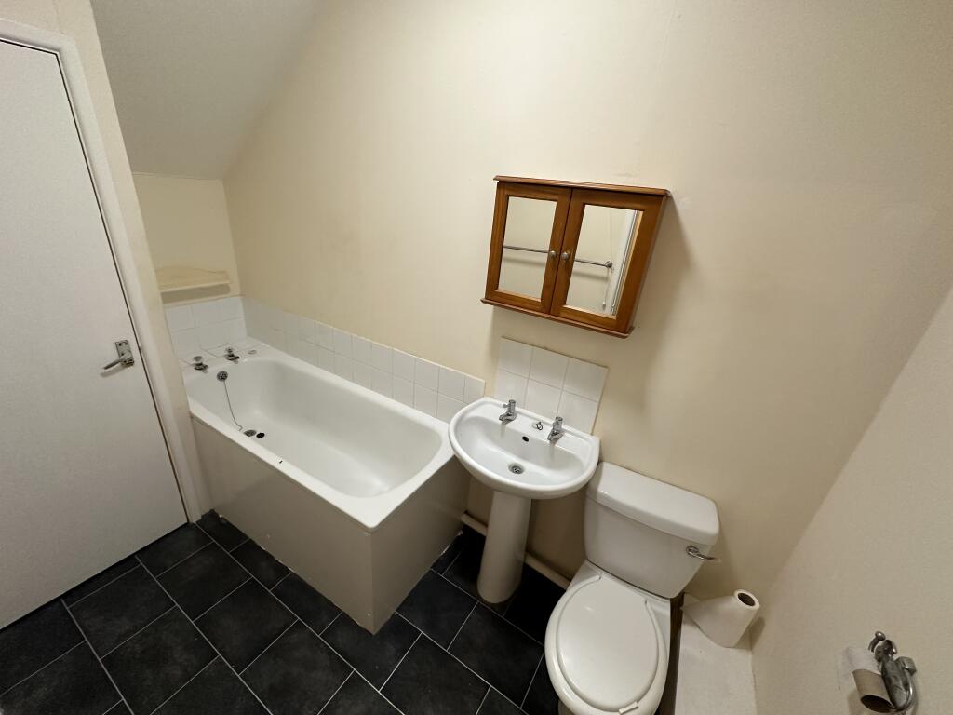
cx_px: 476
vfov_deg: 85.7
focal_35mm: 14
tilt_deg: -23.5
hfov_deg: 102.1
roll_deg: -5.6
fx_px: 385
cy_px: 358
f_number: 2.2
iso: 250
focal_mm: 2.22
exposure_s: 1/100
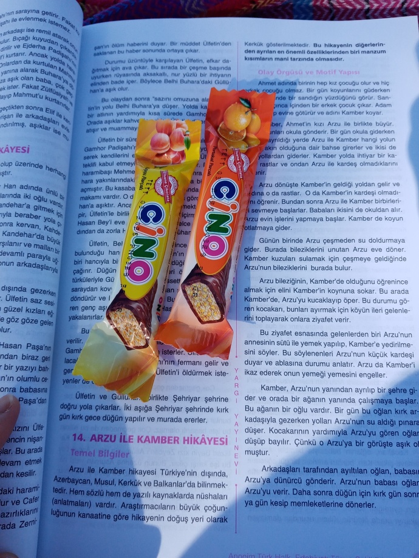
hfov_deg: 53.1
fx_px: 420
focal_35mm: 26
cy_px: 279
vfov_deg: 67.3
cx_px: 210
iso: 112
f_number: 1.8
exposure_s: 1/698
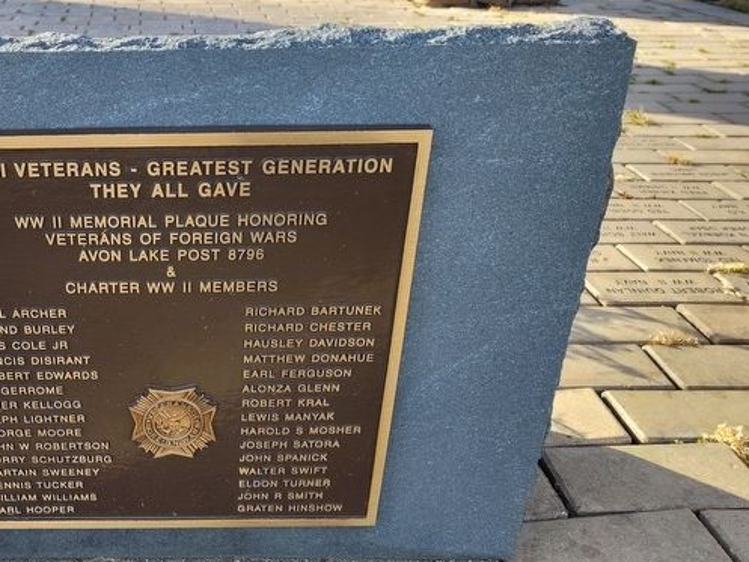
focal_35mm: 37
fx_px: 801
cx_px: 155
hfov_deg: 47.5
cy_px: 309
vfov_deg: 38.6
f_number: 1.8
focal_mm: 5.56
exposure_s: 1/429
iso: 100
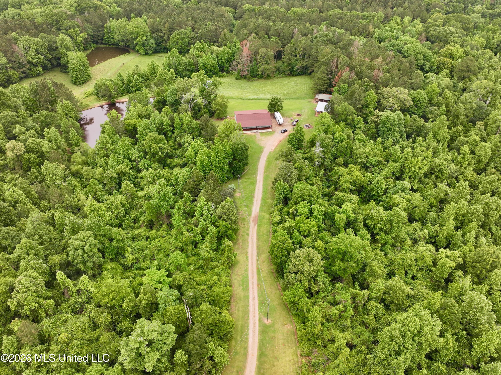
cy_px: 188
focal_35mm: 24
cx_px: 250
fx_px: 347
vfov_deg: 56.8
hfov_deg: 71.6
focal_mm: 12.29
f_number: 2.8
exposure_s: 1/320
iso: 100
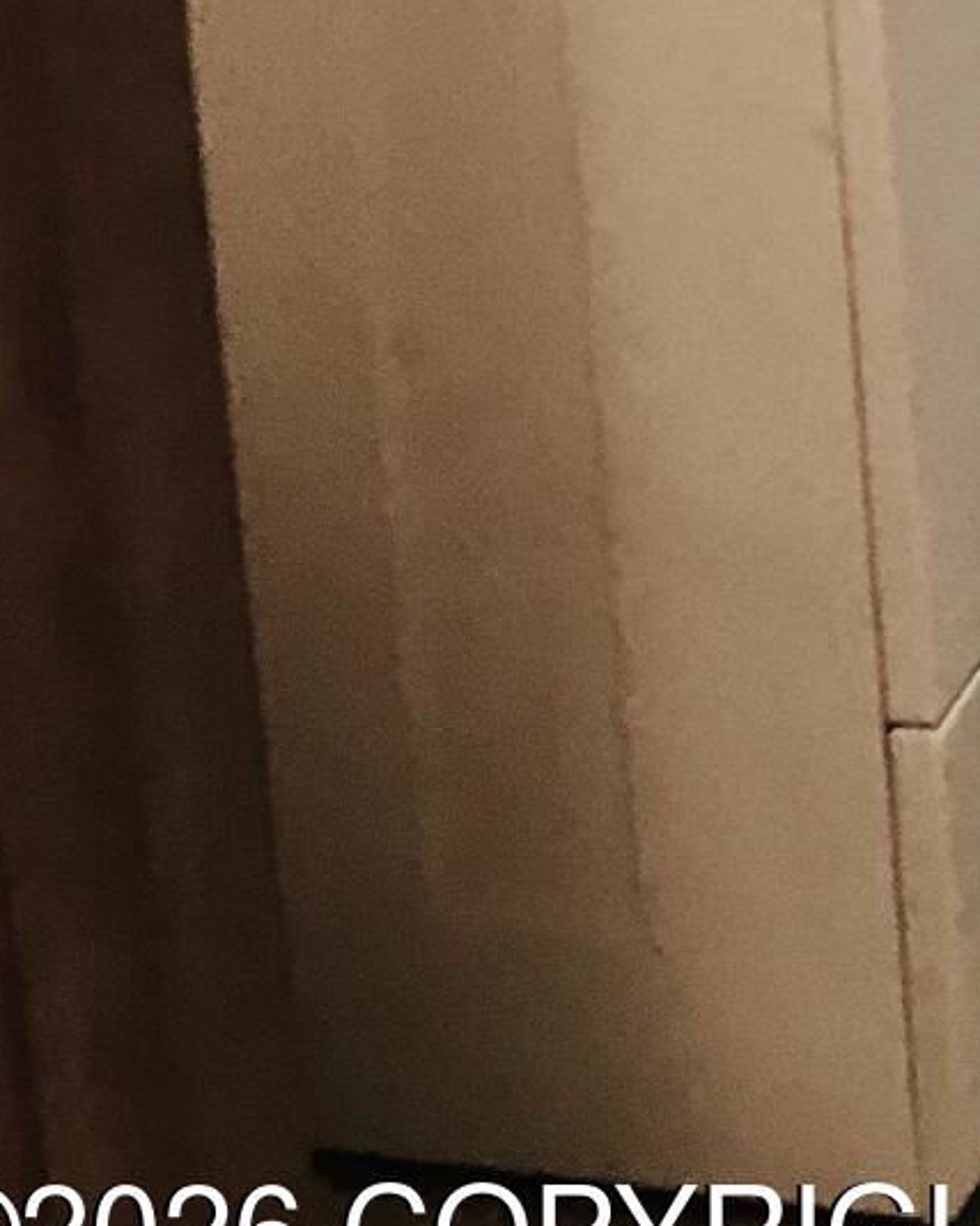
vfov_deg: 15.9
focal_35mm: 106
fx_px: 3844
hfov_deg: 13.4
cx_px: 1632
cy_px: -852
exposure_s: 1/30
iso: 80
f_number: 2.2
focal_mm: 4.15
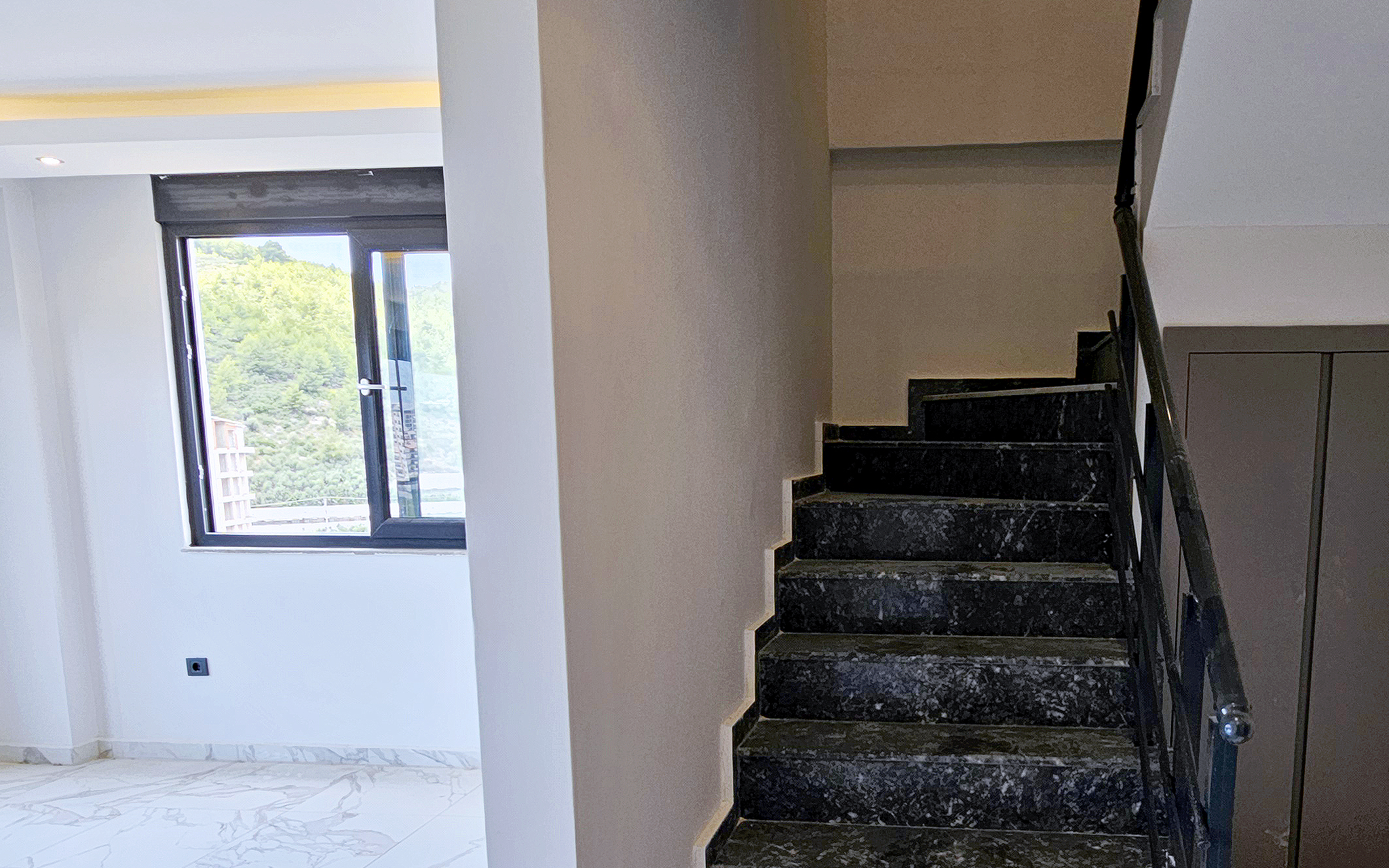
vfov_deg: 46.5
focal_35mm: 26
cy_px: 607
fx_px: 984
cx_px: 875
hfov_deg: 69.2
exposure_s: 1/100
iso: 64
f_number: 2.2
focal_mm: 2.2
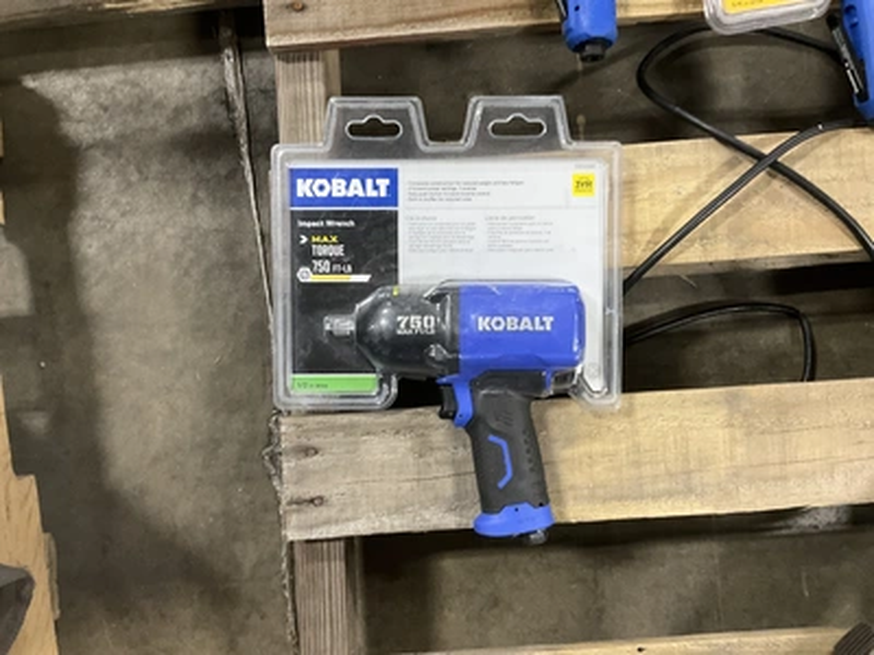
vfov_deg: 48.2
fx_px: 732
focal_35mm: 29
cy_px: 328
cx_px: 437
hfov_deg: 61.7
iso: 250
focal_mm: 3
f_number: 1.8
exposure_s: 1/30
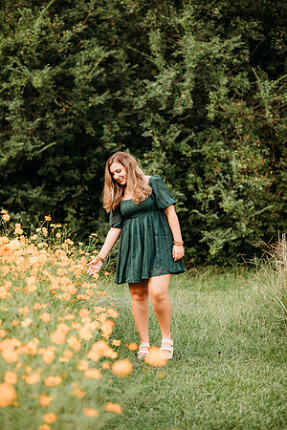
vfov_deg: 23.9
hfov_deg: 16.1
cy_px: 215
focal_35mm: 85
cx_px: 144
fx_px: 1016
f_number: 2.2
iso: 100
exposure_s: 1/400
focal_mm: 85
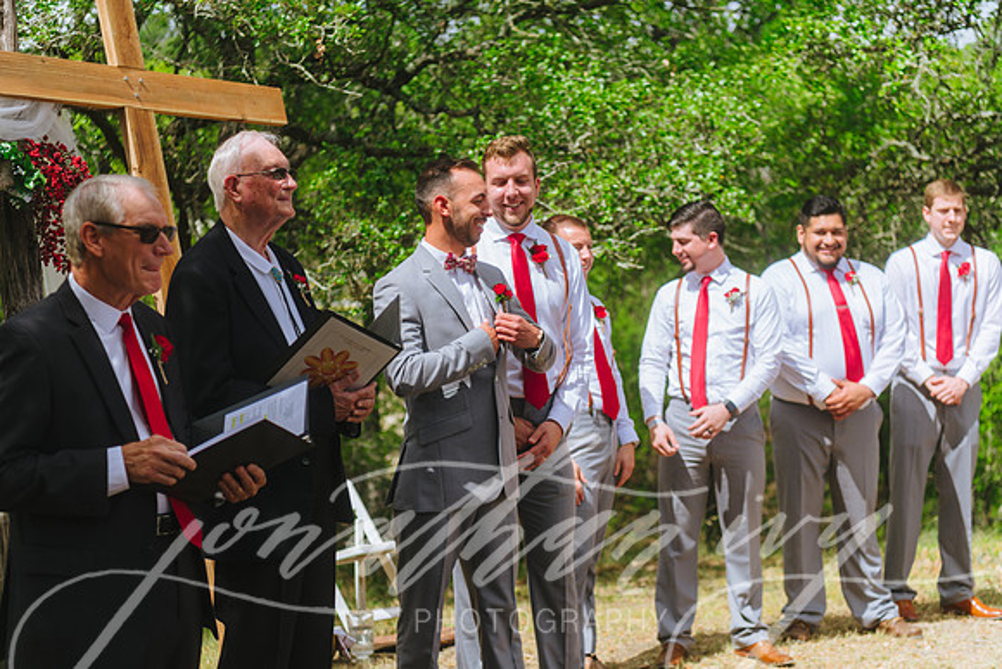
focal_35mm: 58
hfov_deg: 34.5
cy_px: 334
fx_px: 1615
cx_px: 501
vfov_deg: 23.4
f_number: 2.8
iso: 31
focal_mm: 58
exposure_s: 1/1000
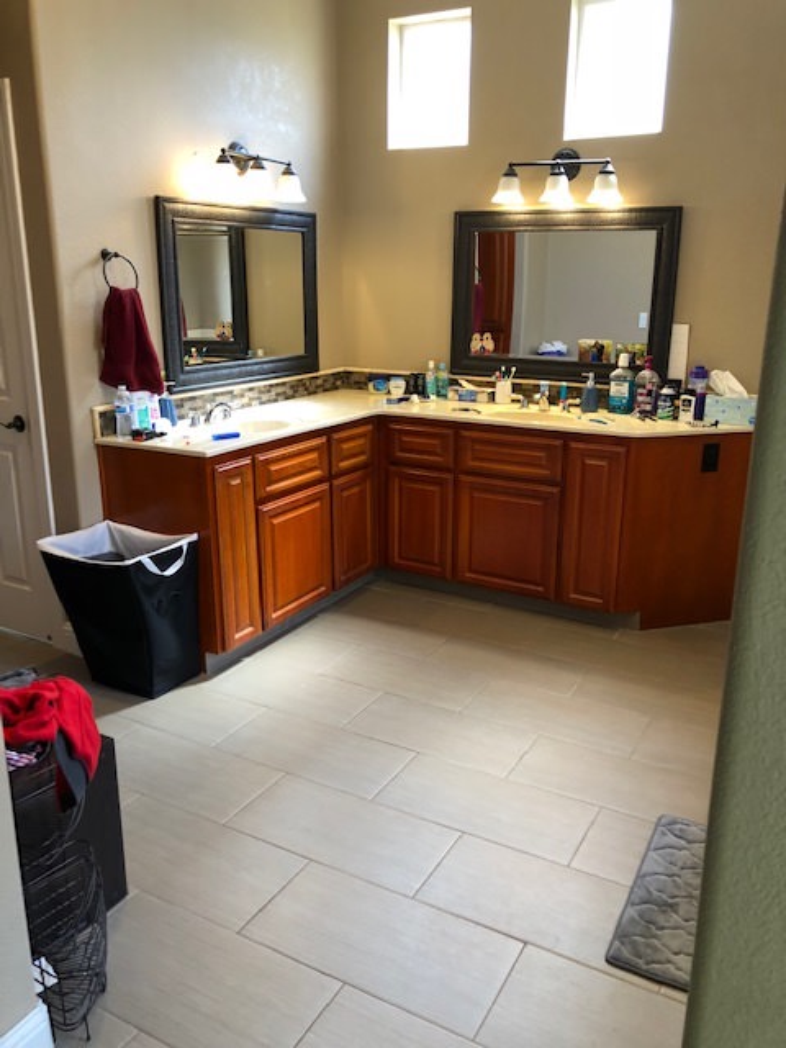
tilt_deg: -12.5
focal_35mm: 28
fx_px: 848
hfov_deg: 49.7
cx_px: 393
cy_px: 524
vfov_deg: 63.4
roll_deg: +0.6
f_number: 1.8
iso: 32
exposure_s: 1/30
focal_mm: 3.99
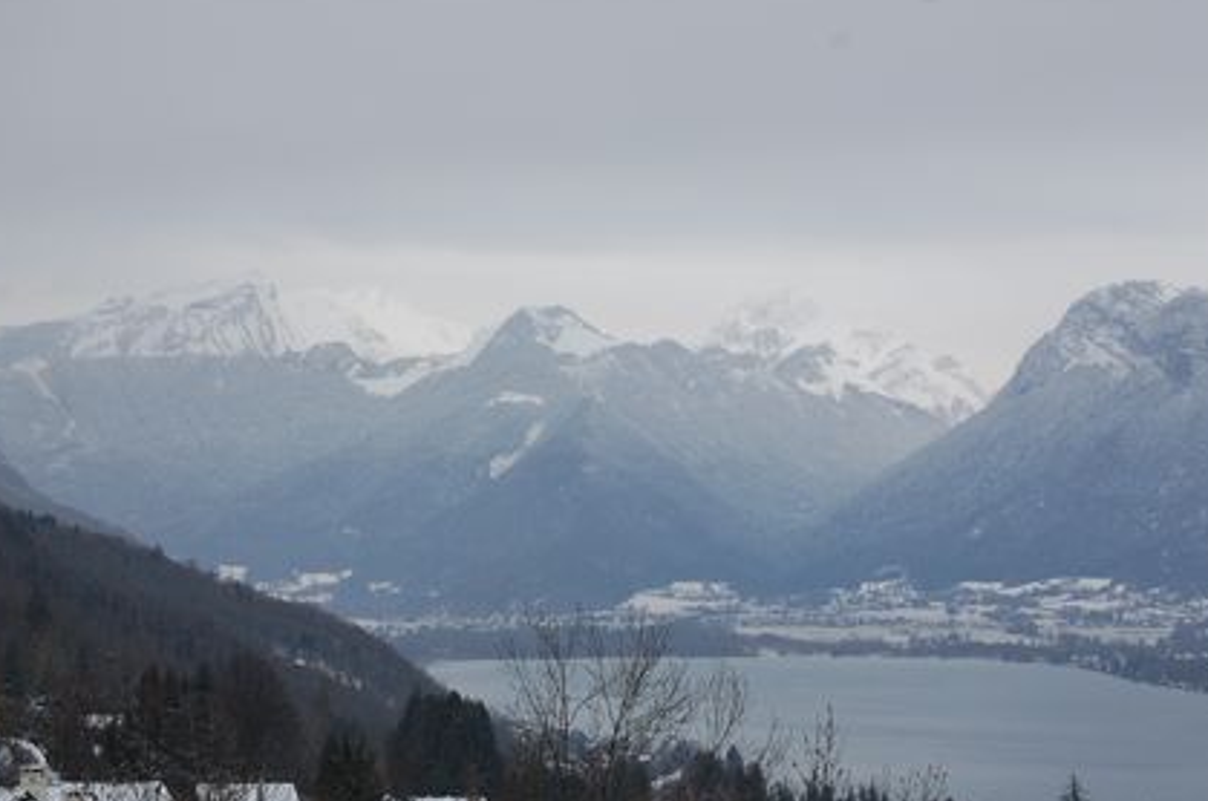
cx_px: 652
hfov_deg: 21.6
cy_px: 439
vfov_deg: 14.4
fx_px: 3169
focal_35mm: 95
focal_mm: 55
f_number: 8
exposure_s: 1/50
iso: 400
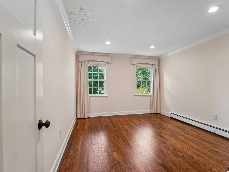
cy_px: 88
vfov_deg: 78.1
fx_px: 106
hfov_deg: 94.5
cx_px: 116
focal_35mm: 16
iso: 400
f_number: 8
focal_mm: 14
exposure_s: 1/20
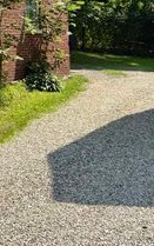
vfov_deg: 24.7
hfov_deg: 14.7
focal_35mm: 81
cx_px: -99
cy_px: 19
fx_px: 543
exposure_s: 1/3425
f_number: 1.78
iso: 80
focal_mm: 6.76
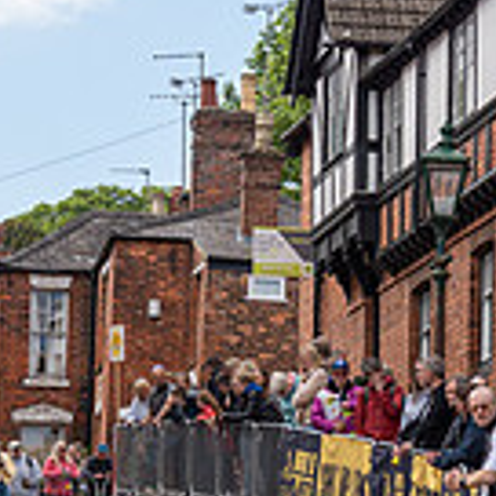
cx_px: 135
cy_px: 275
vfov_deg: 6.9
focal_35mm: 253
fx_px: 4101
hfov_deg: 6.9
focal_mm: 70
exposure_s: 1/1000
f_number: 5
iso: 250
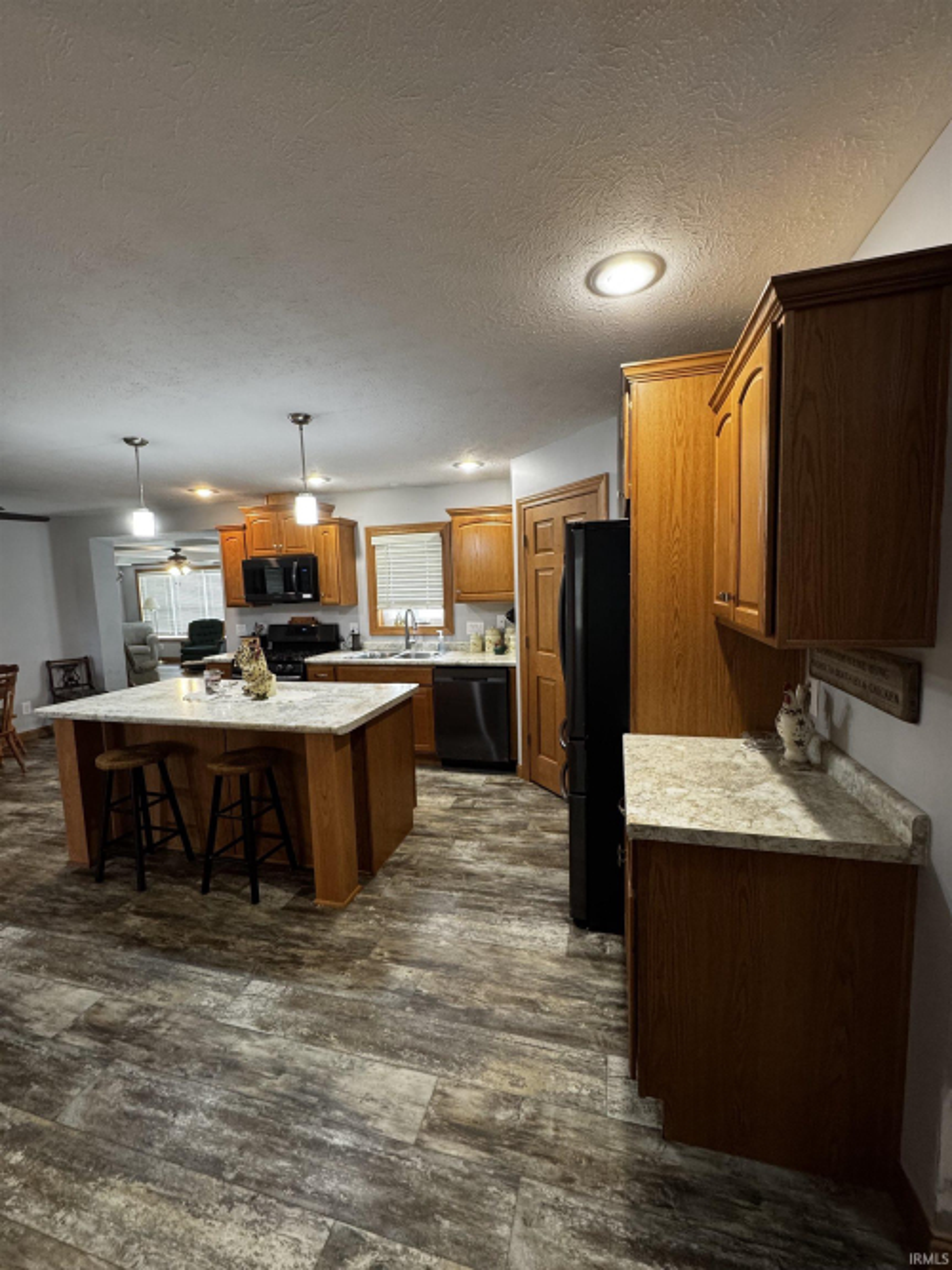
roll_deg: +2.3
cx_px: 476
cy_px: 635
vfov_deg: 102.1
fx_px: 514
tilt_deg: -6.1
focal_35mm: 14
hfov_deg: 85.7
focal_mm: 2.22
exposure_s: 1/60
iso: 320
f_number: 2.2
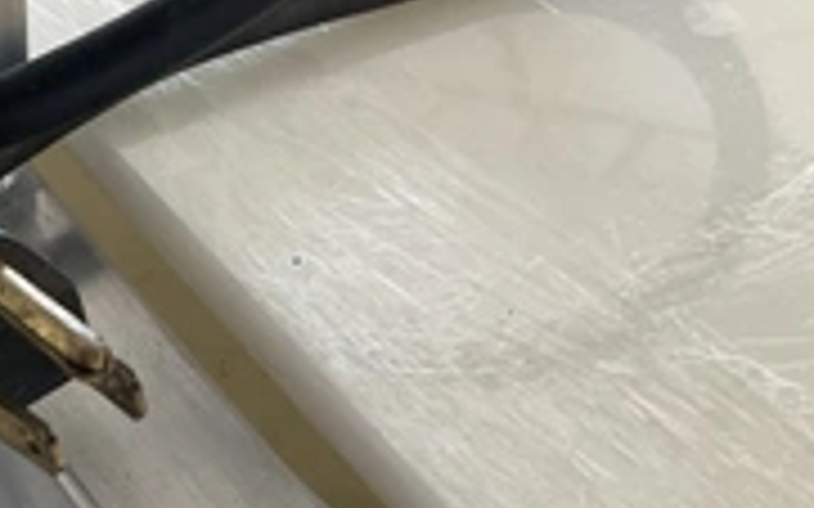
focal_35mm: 68
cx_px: 99
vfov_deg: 19.1
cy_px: 333
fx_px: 1508
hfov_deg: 29.1
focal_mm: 3
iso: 50
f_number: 1.8
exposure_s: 1/122
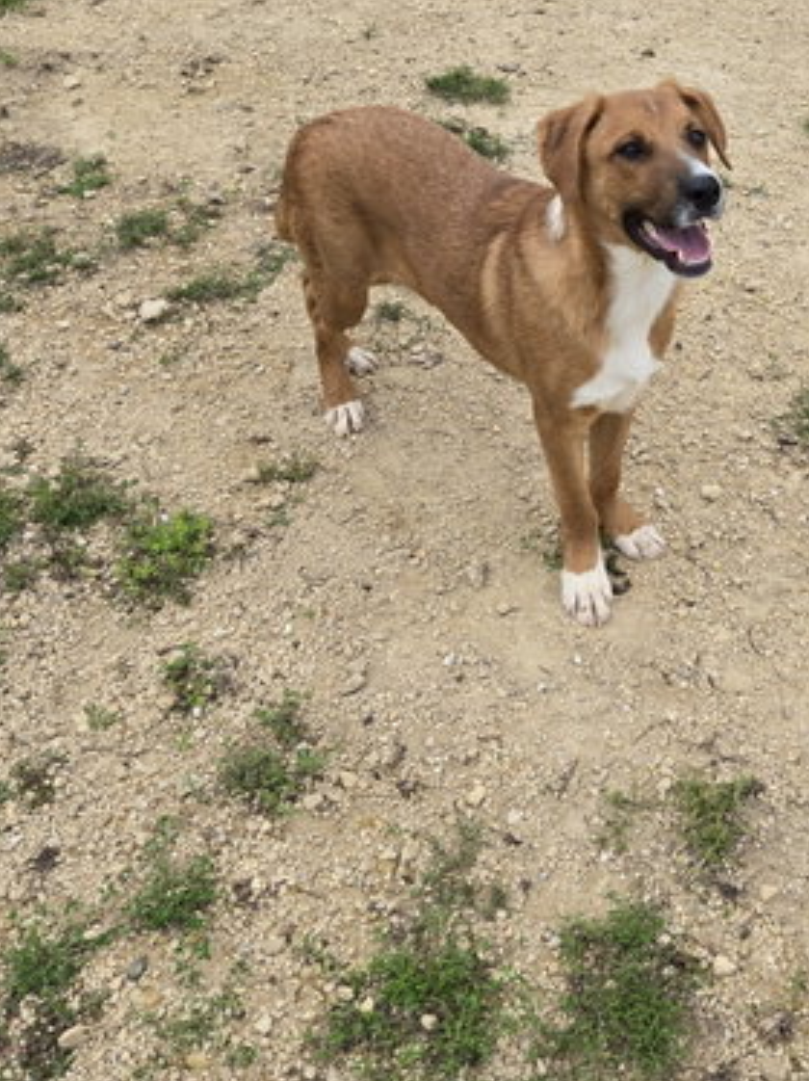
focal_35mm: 41
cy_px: 403
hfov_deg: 33.5
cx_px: 705
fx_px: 1279
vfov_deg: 45.4
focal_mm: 5.4
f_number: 1.8
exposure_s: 1/714
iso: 25
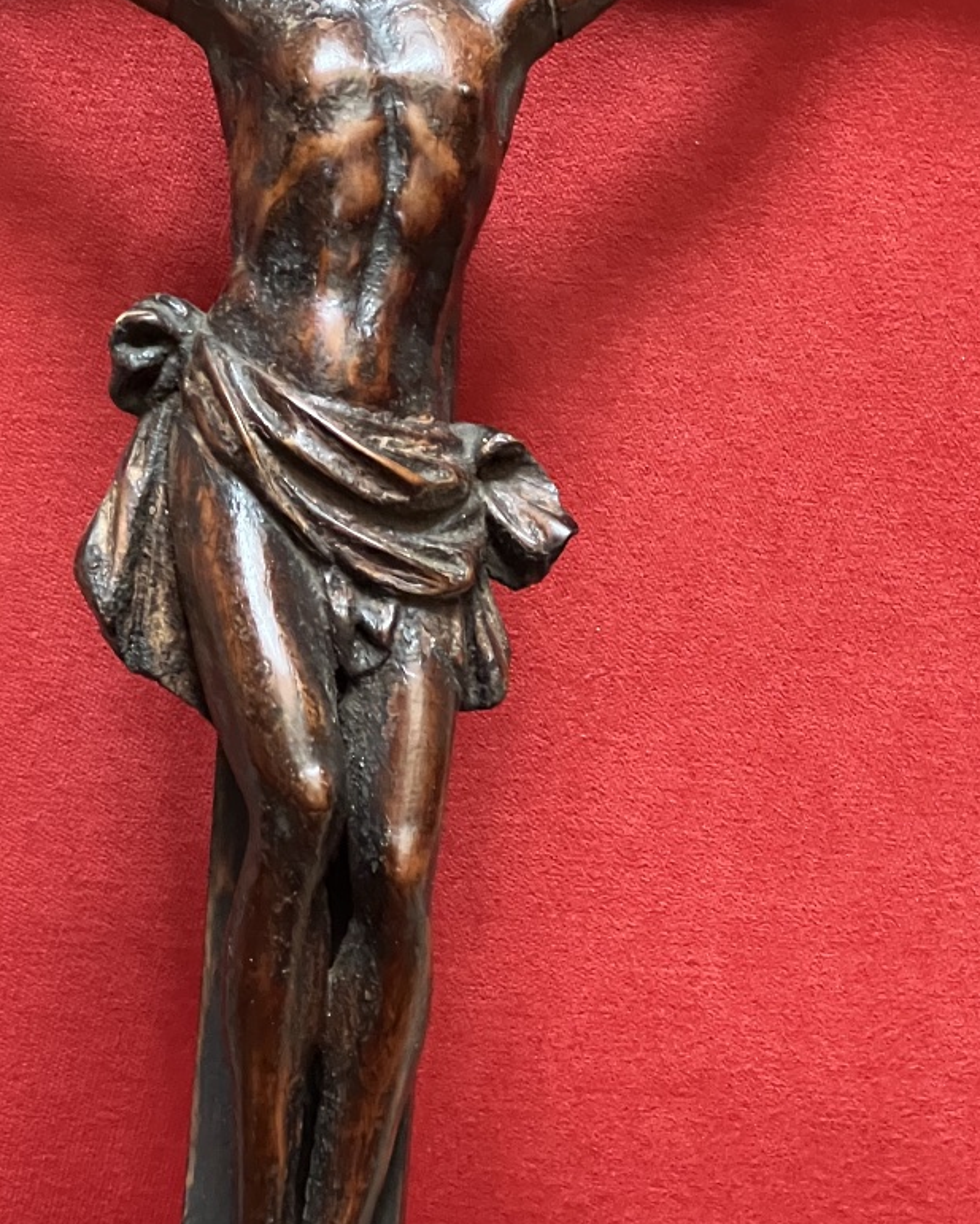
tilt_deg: -22.1
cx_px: 292
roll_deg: -4.7
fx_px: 4241
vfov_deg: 16.4
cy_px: 559
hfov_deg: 13.2
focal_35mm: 117
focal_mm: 9
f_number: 2.8
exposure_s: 1/50
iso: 800
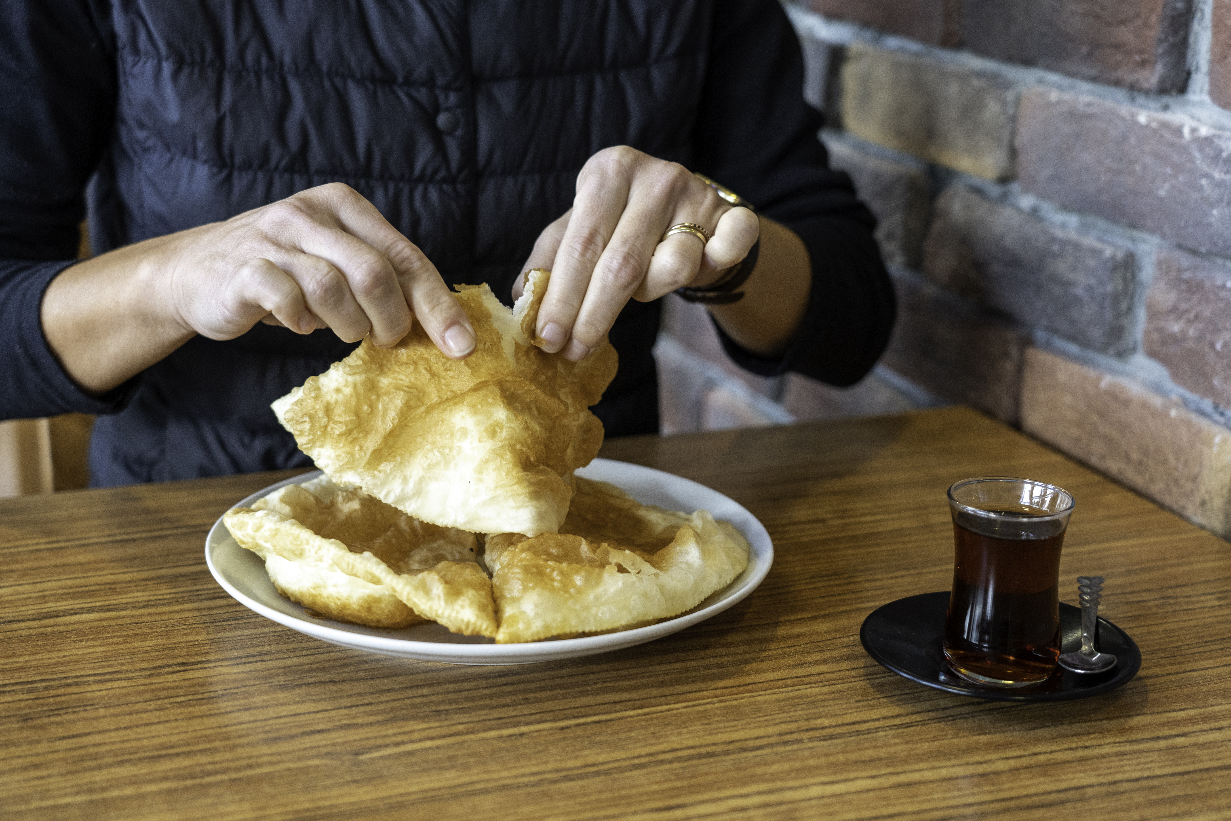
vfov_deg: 23.8
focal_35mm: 57
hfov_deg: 35.1
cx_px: 616
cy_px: 410
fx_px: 1949
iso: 1250
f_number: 4
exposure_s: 1/160
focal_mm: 57
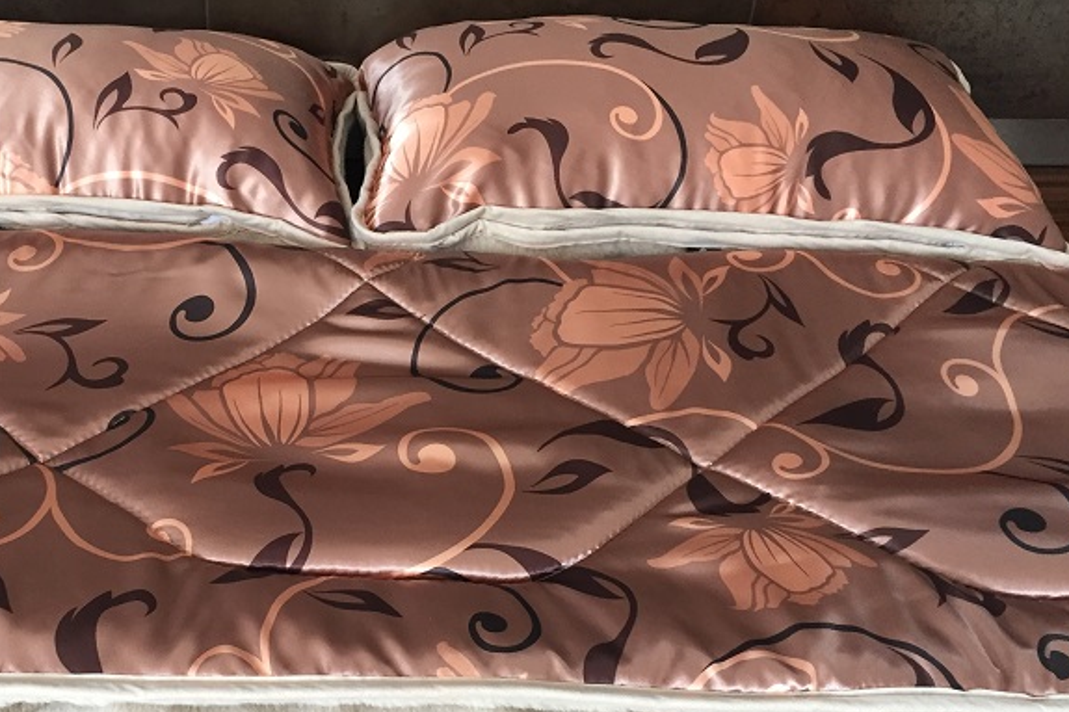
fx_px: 1247
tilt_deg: -38.3
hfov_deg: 45.6
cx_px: 350
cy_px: 491
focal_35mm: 42
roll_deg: -3.6
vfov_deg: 31.6
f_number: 2.2
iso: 160
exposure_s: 1/33
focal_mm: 4.15
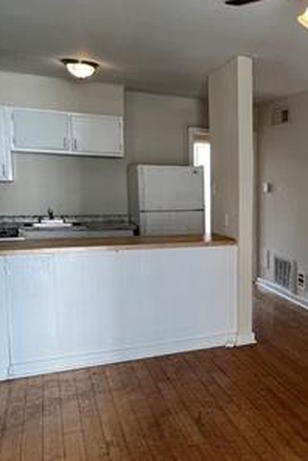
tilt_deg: -8.0
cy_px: 250
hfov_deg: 33.2
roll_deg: -1.9
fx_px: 449
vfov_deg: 54.4
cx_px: 338
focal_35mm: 35
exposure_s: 1/99
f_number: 1.8
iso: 160
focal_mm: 1.57
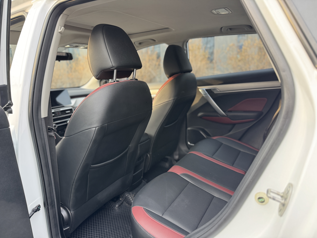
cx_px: 158
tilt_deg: -11.8
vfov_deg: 56.8
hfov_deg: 71.6
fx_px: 220
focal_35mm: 24
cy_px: 119
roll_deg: +2.4
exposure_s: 1/121
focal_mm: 6.76
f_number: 1.78
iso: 200
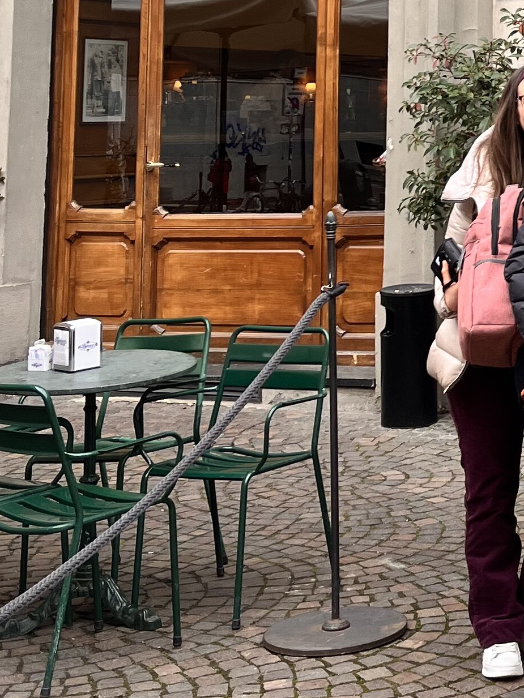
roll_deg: +0.8
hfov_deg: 15.7
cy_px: -65
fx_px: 1715
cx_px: 832
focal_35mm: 85
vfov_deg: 21.8
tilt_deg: +6.1
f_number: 1.6
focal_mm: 5.1
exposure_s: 1/583
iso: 50
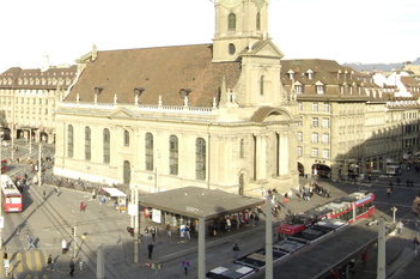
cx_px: 13
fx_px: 478
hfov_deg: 42.0
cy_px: 82
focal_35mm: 41
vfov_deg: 32.1
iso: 800
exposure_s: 1/250
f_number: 11
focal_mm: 12
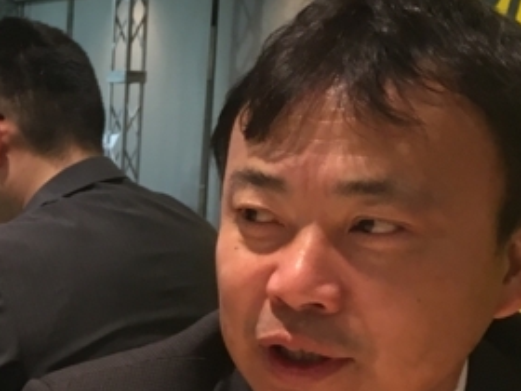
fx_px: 1595
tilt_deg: -11.4
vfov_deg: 13.6
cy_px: 469
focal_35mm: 106
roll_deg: +0.0
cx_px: -180
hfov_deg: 17.3
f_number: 2.2
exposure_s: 1/30
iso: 80
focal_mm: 4.15
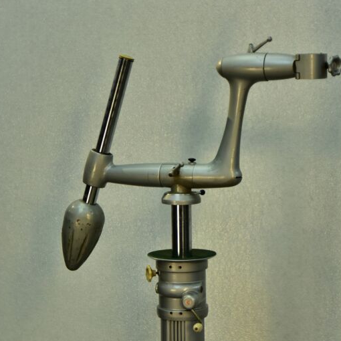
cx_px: 183
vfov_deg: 16.4
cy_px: 276
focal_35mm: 105
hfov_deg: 16.6
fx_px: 1170
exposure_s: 1/160
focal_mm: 70
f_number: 5.3
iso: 500
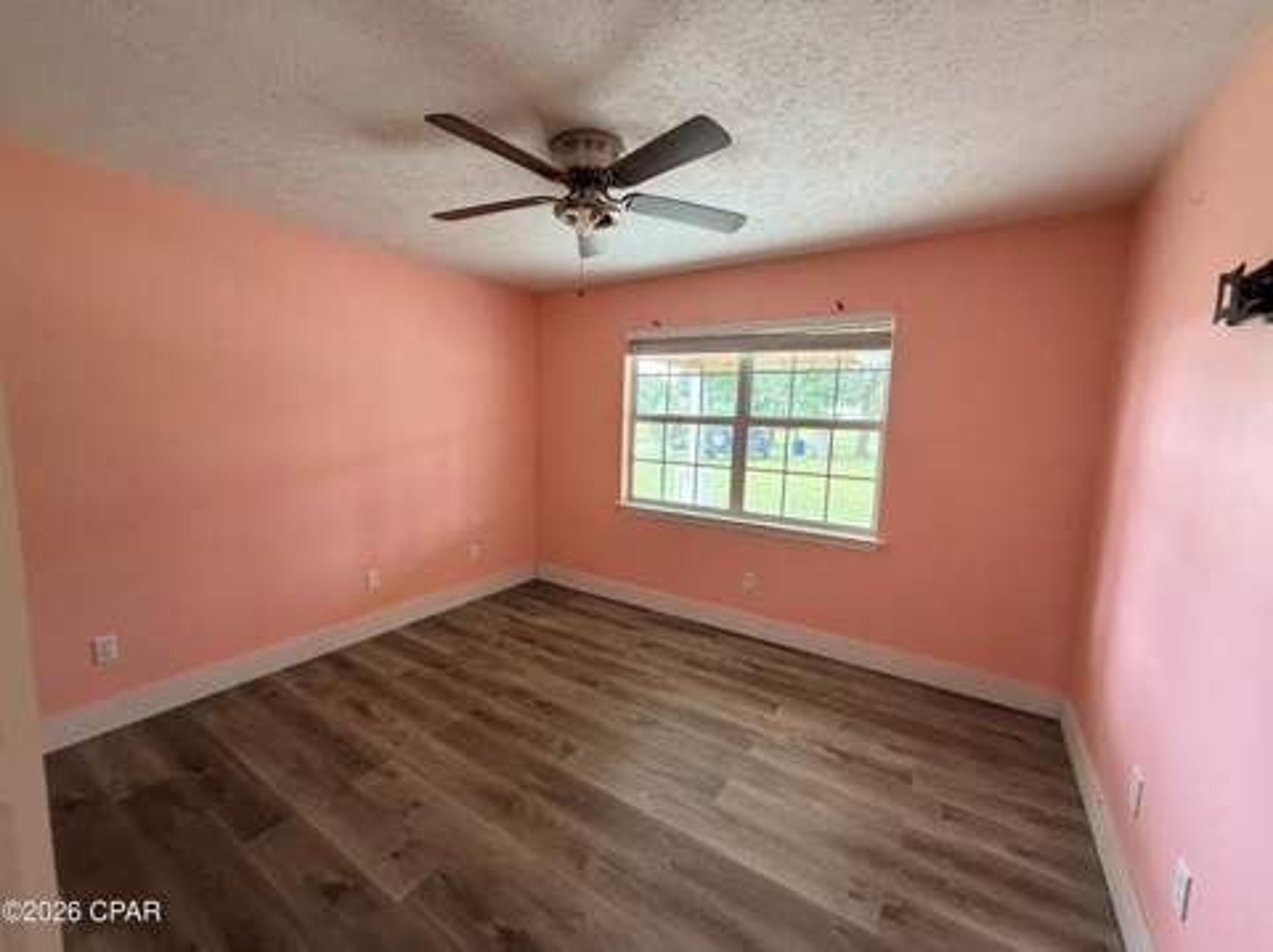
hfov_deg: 102.1
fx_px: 514
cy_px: 476
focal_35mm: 14
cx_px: 636
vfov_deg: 85.6
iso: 320
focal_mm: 2.22
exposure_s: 1/121
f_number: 2.2
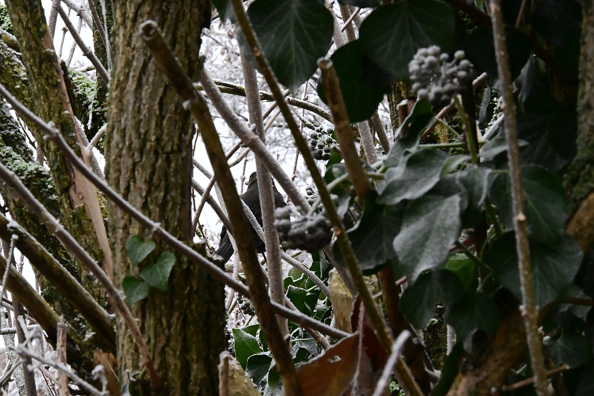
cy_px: 198
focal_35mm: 200
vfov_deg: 6.9
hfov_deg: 10.3
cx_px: 297
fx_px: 3300
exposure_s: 1/200
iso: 20000
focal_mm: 200
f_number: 36
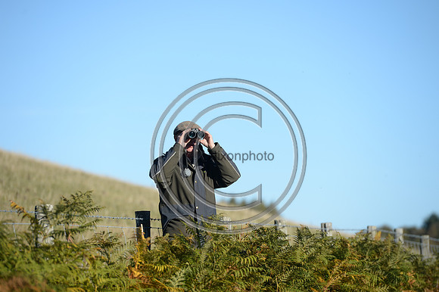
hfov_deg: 10.3
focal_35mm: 200
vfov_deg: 6.9
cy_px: 146
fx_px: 2437
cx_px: 220
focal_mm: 200
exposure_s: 1/800
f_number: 4.5
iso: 100
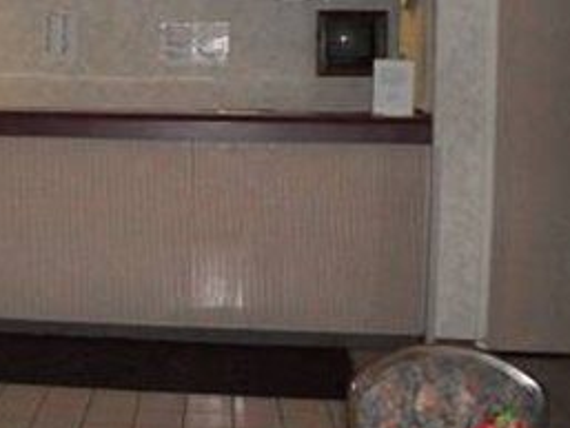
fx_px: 1038
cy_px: 96
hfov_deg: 29.1
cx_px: 29
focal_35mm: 63
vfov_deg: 23.0
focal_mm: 5.7
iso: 640
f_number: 2.9
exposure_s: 1/500
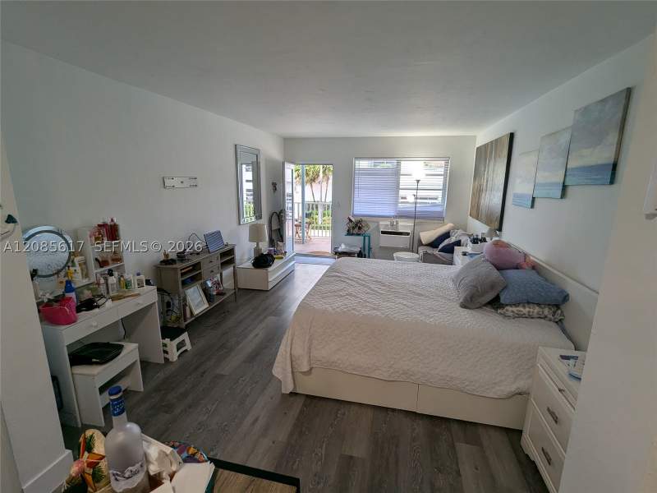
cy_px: 246
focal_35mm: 16
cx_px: 328
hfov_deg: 94.5
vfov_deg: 78.1
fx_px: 304
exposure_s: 1/120
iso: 64
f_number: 2.2
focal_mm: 2.35
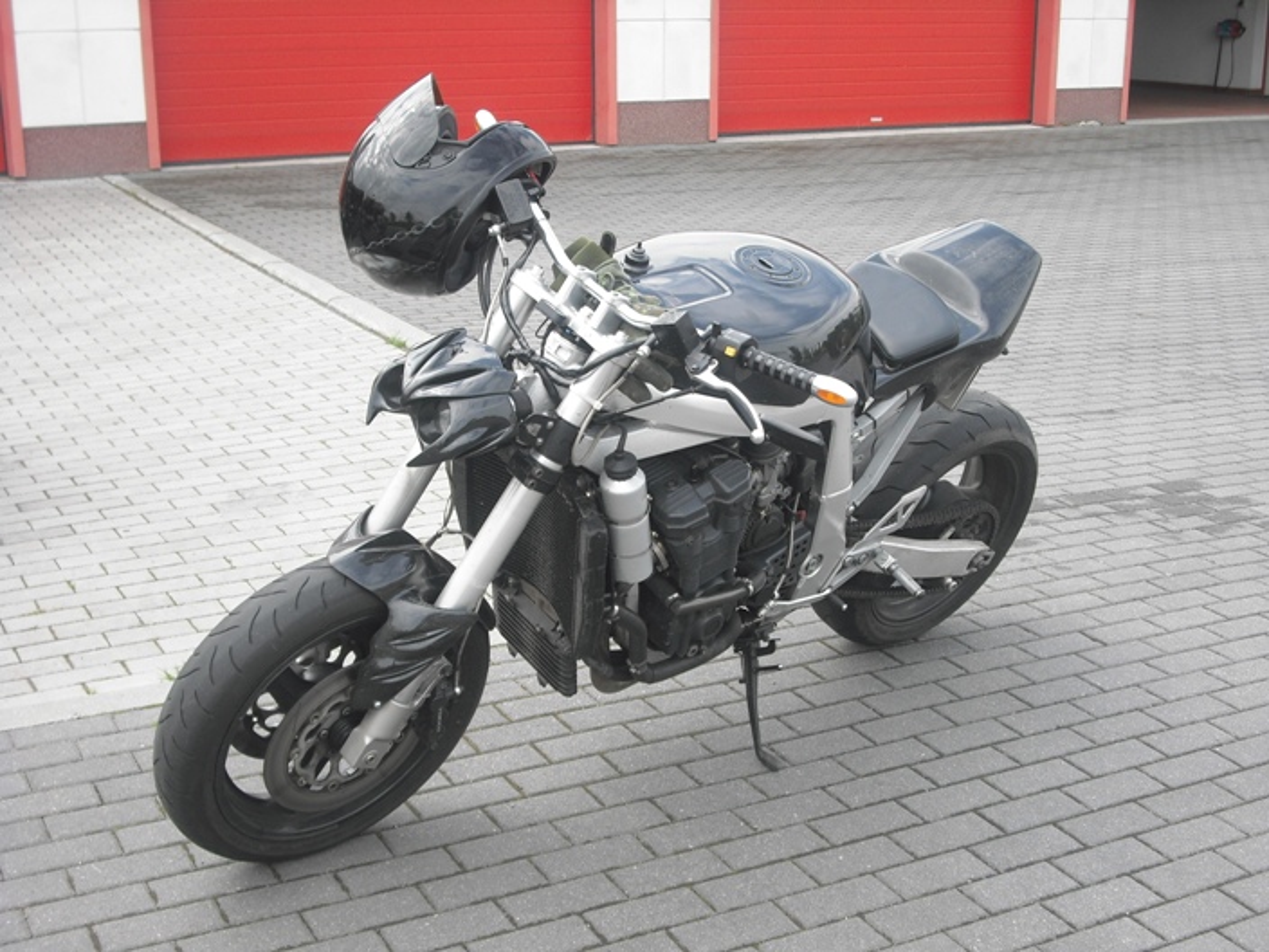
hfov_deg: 41.2
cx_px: 634
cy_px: 476
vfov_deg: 31.5
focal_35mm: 46
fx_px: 1686
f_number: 3.1
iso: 64
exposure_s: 1/200
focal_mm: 7.6
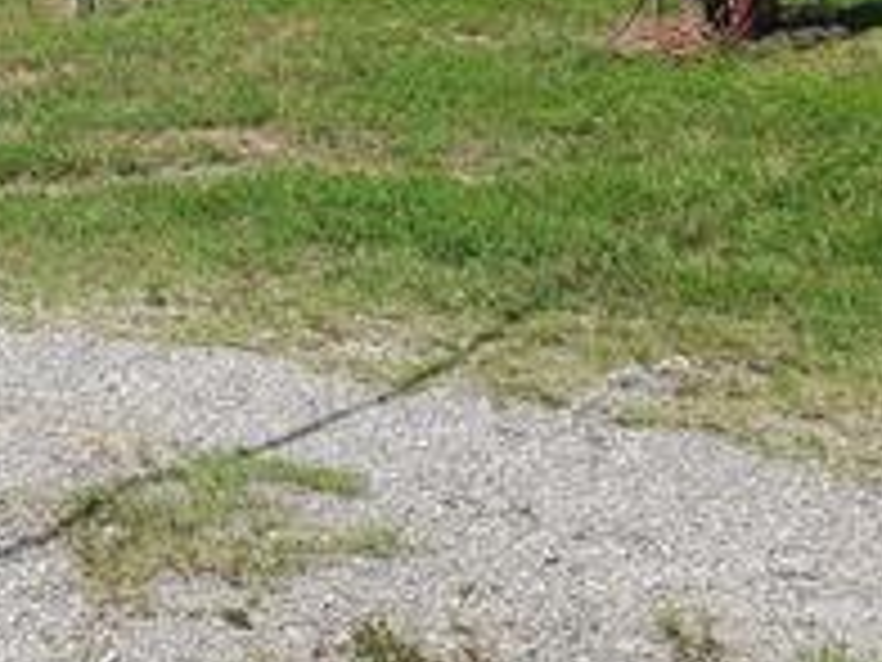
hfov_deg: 19.7
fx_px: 2166
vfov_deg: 15.8
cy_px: -360
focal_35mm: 85
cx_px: -472
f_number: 2.4
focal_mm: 4.3
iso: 50
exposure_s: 1/1588
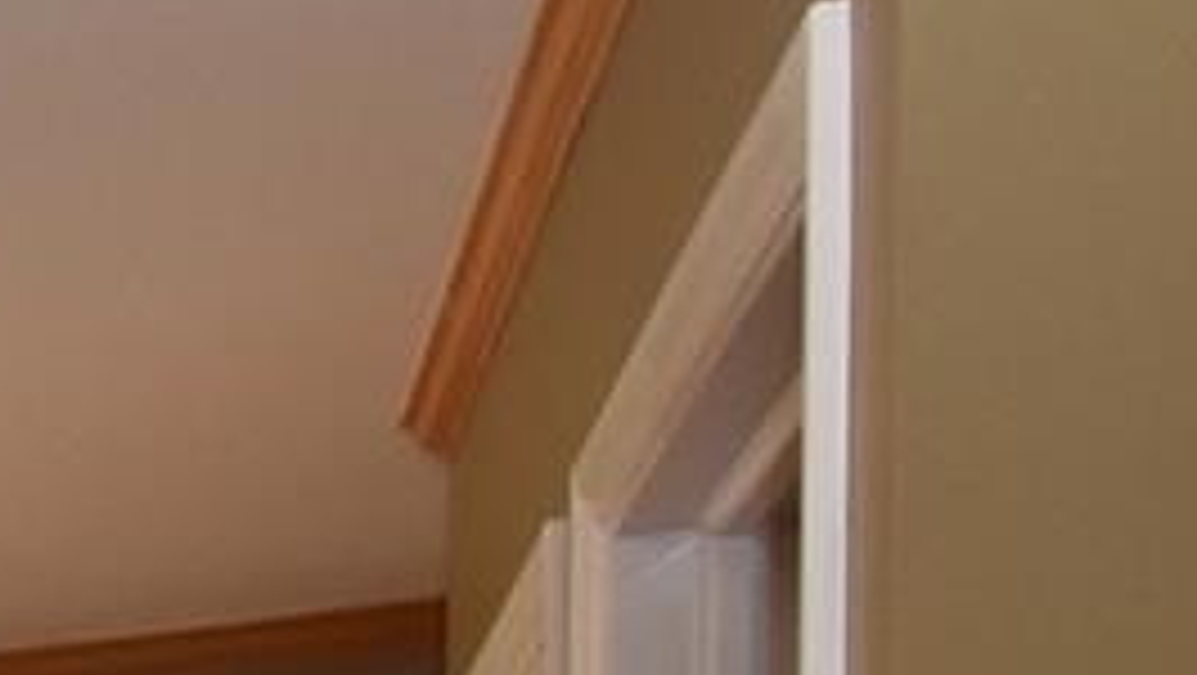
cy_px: 1951
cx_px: -2511
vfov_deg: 8.5
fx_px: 3843
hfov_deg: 10.8
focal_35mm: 121
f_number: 5.6
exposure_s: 1/125
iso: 560
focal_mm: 10
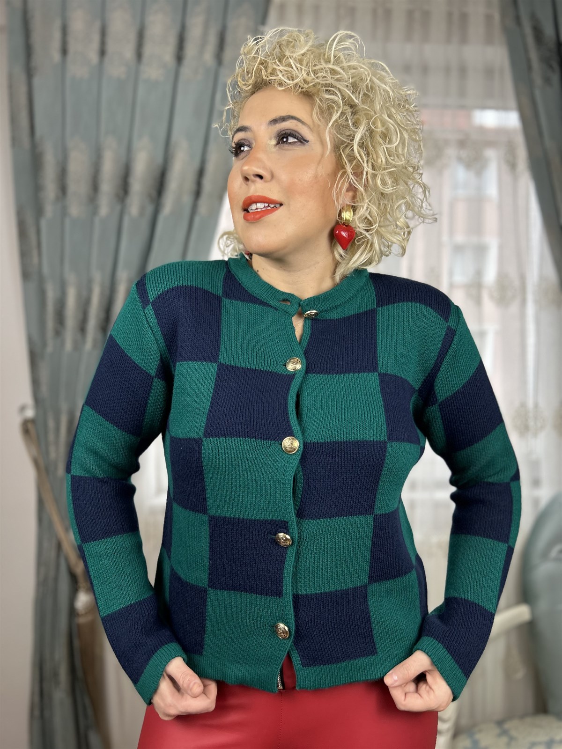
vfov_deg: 67.3
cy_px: 374
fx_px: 563
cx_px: 281
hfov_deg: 53.1
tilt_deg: -3.5
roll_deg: -0.3
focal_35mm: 26
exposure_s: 1/121
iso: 80
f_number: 1.5
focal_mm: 5.7
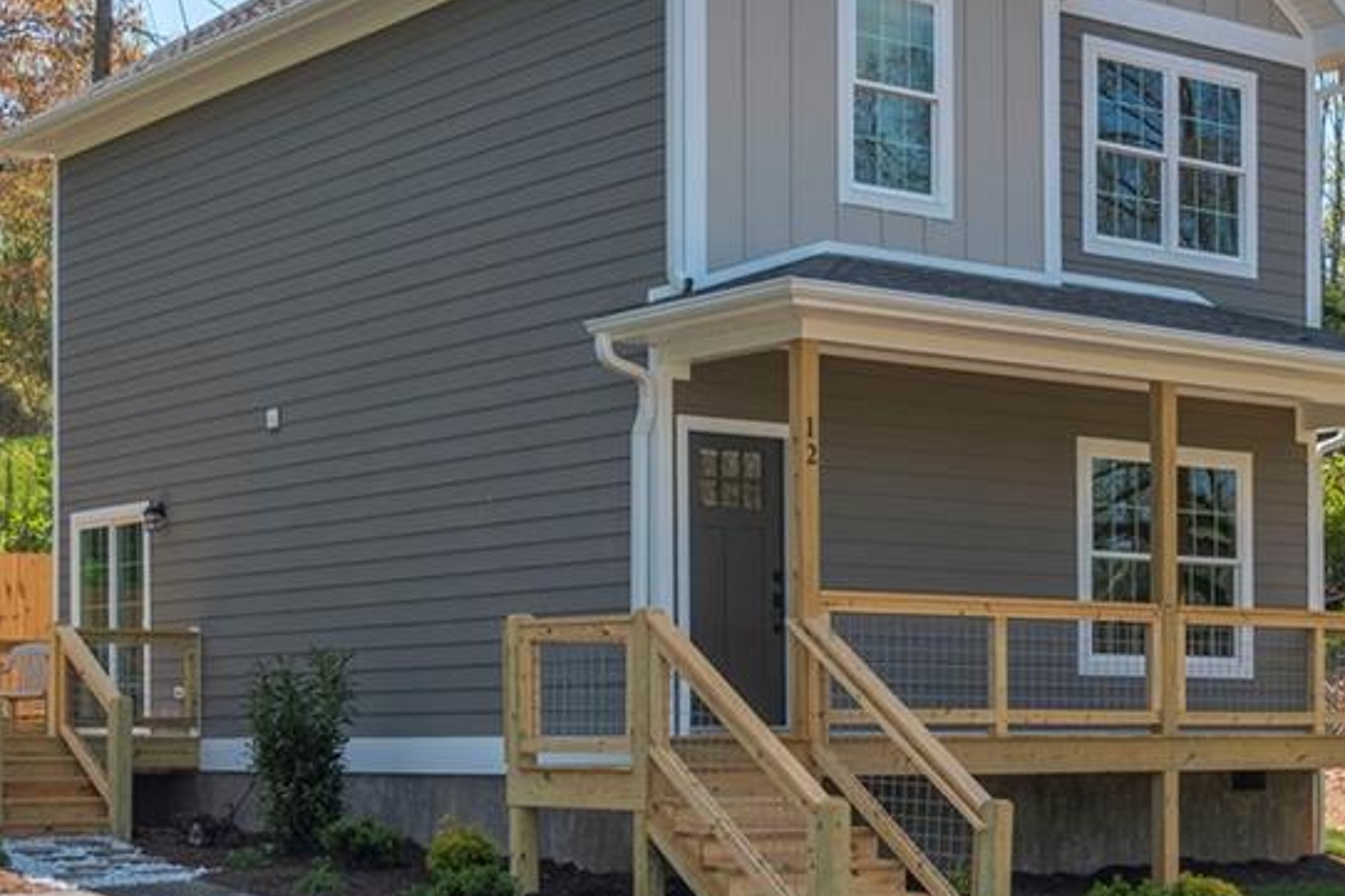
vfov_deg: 26.4
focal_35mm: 51
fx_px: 1905
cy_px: 351
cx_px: 749
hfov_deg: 38.8
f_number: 7.1
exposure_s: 1/1250
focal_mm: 27
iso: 320
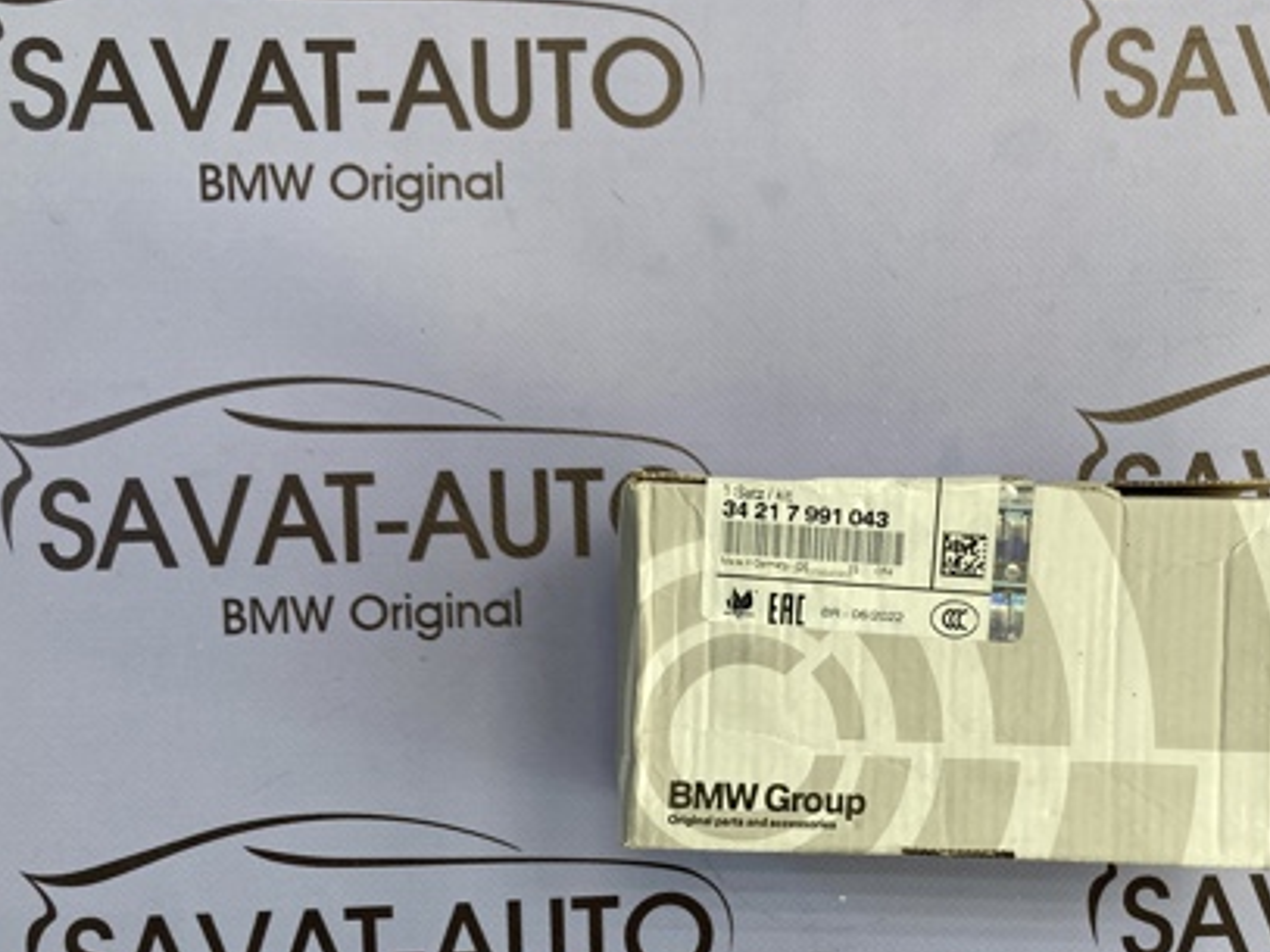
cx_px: 896
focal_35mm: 44
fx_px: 1614
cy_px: 698
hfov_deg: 42.1
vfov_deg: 32.3
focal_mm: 3.99
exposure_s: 1/120
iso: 64
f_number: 1.8
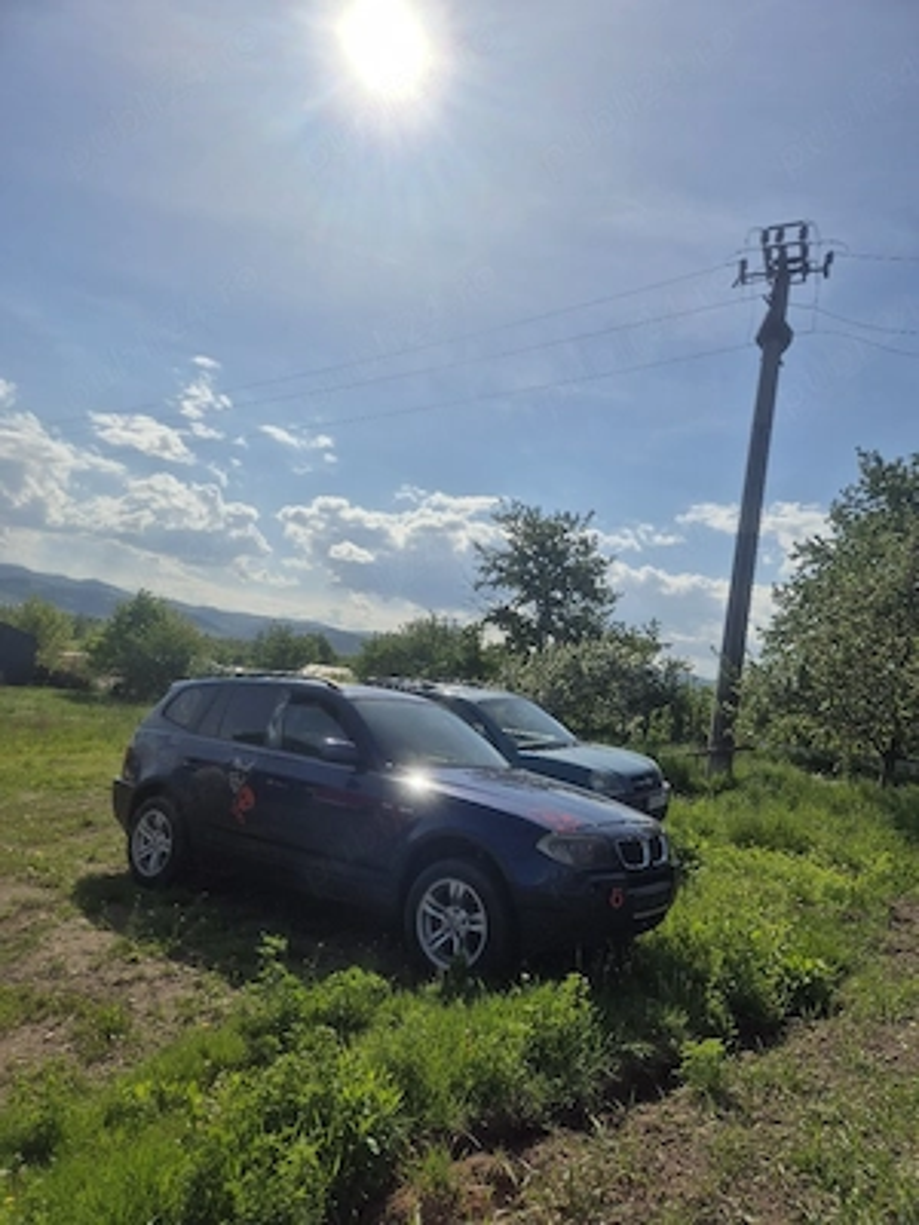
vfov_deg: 73.9
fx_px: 814
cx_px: 460
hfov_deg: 58.9
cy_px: 612
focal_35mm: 23
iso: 25
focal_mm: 5.4
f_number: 1.8
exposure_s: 1/10000
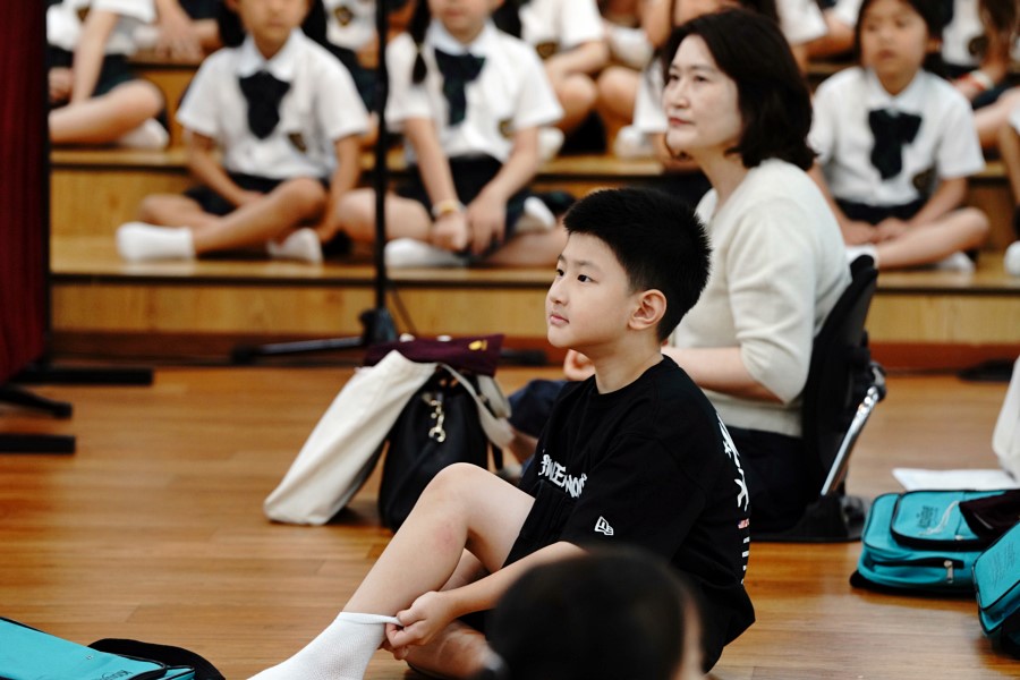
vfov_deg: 6.9
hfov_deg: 10.3
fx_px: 5666
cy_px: 340
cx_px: 510
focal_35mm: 200
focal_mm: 200
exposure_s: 1/160
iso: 2000
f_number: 4.5
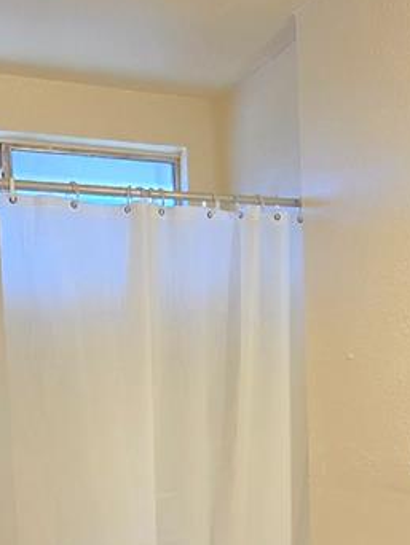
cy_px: 510
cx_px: 373
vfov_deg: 31.8
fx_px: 899
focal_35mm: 57
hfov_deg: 24.9
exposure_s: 1/60
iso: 400
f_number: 2.2
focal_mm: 2.2
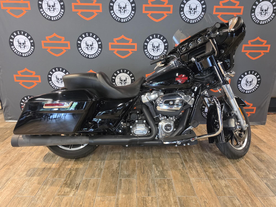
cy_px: 104
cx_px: 138
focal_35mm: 23
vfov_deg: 58.9
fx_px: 183
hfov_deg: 73.9
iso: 640
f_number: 1.4
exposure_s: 1/120
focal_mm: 6.5
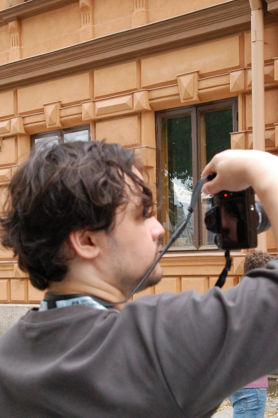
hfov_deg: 22.2
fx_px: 708
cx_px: 141
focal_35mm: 61
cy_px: 262
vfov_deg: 32.7
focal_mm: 32
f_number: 9
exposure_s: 1/125
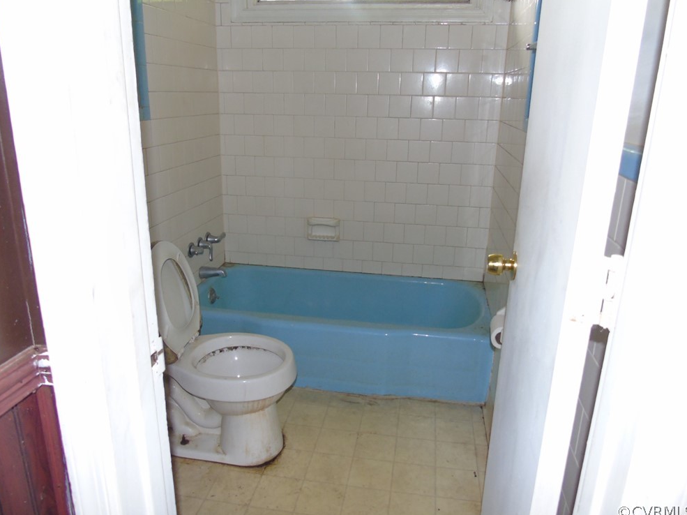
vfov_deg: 53.0
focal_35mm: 26
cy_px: 255
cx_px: 340
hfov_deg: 67.3
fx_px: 516
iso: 200
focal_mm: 4.4
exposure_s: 1/30
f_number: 3.4
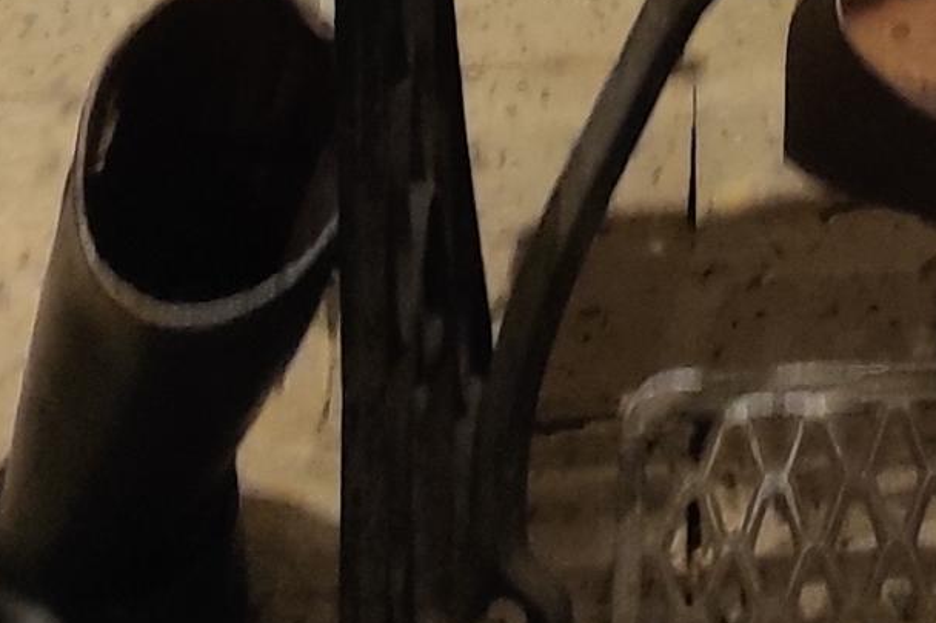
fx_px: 4548
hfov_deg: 11.4
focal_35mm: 175
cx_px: 1295
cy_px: -1553
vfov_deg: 6.7
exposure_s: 1/33
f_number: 1.89
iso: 180
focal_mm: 5.43
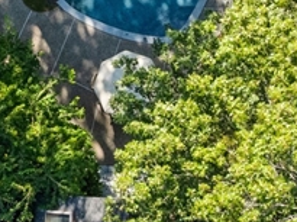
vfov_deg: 12.2
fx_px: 1028
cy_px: 185
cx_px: 77
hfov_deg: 16.4
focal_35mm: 120
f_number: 8
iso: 400
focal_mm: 12.29
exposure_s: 1/40
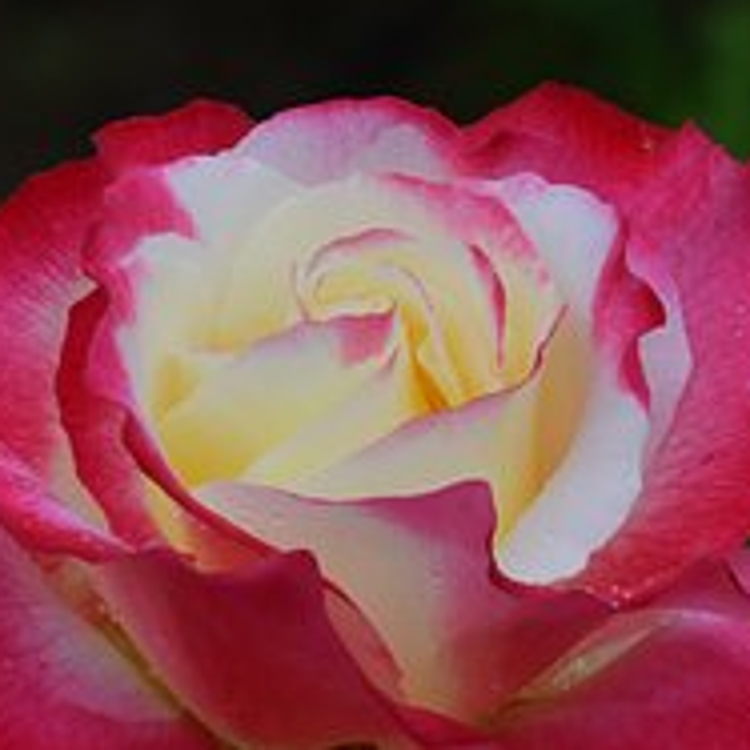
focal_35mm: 365
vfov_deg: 4.8
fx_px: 8947
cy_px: 604
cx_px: 361
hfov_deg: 4.8
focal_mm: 105
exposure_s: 1/125
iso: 100
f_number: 8
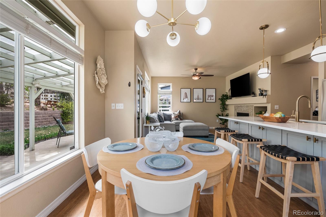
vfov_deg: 73.8
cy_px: 108
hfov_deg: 96.7
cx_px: 163
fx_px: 145
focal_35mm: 16
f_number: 8
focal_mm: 16
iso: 200
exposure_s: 1/8
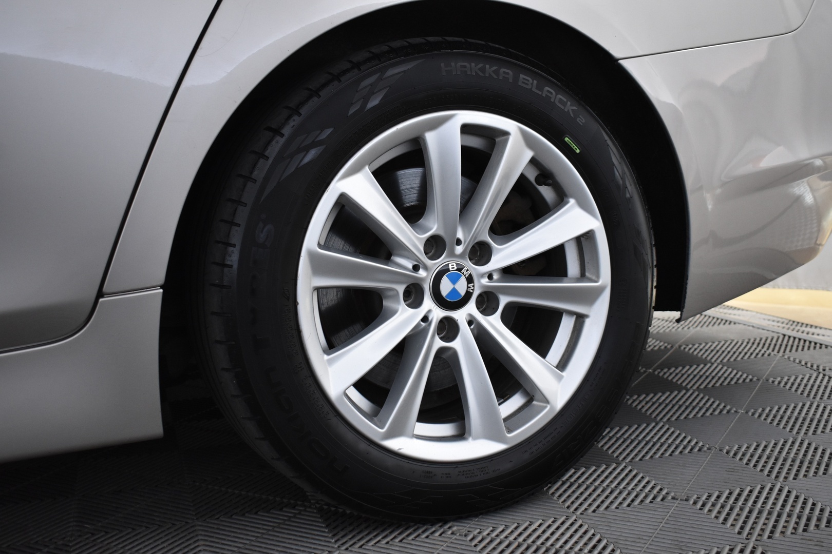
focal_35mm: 44
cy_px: 277
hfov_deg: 45.0
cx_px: 416
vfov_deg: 30.8
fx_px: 1005
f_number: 4.2
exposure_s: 1/50
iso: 1100
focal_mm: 29
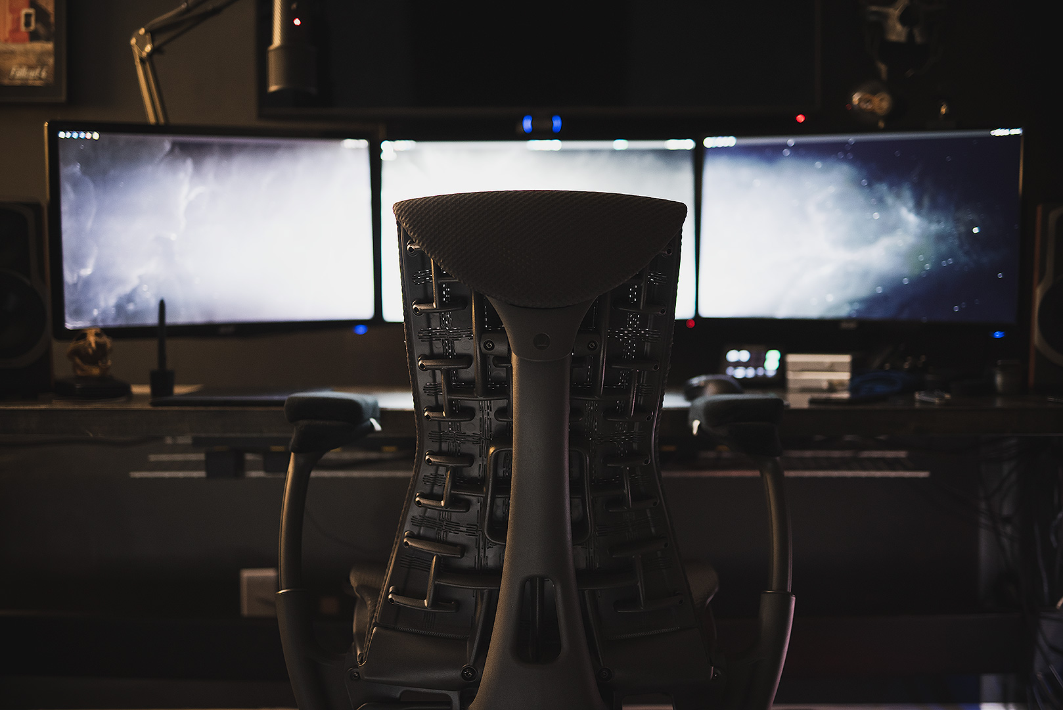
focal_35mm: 50
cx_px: 532
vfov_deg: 27.0
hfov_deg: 39.6
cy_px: 355
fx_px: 1477
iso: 1000
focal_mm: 50
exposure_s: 1/20
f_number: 1.4
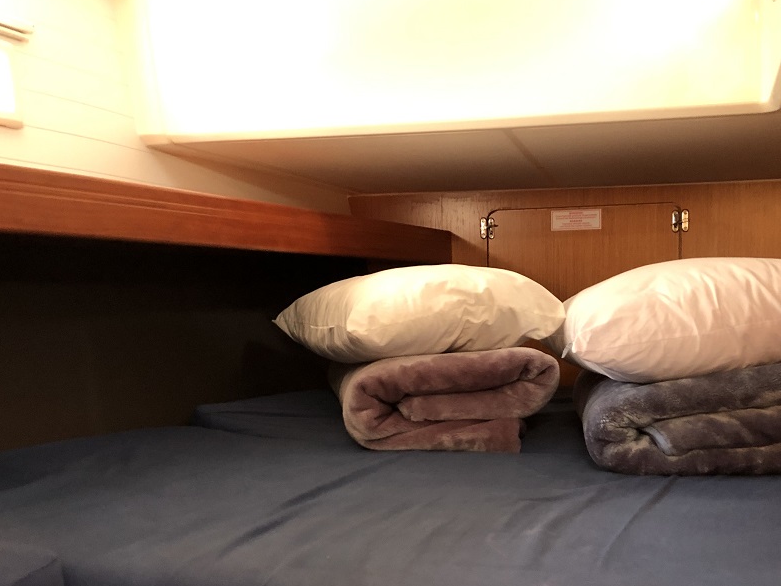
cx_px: 453
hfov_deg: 43.7
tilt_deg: -4.7
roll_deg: -0.1
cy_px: 387
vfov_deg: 33.3
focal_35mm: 43
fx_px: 970
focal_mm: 4
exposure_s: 1/8
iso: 100
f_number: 1.8
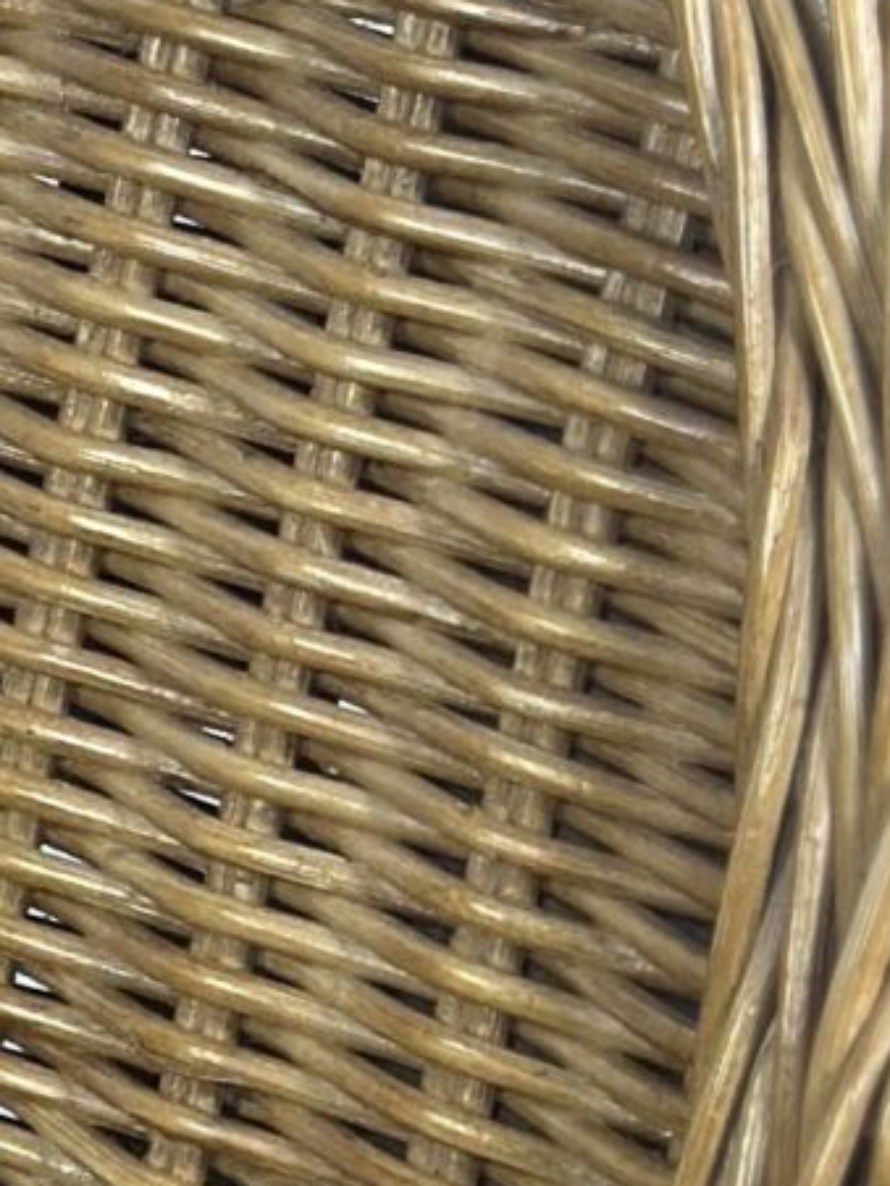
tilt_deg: -22.0
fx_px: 9324
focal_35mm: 272
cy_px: 1078
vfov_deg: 7.3
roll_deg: -0.5
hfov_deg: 5.3
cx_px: -1053
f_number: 1.78
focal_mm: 6.86
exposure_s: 1/100
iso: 80
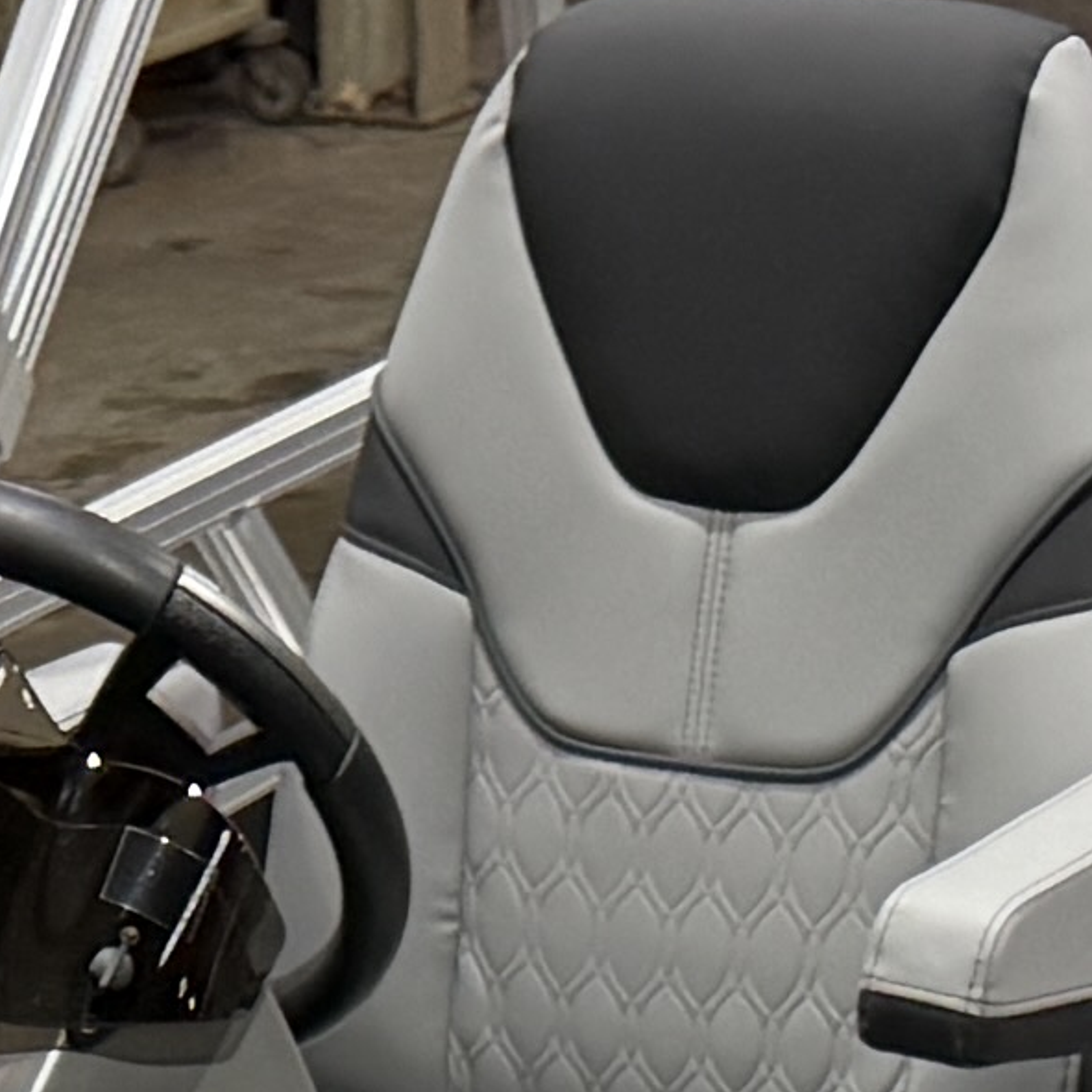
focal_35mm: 205
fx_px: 7317
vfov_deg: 7.5
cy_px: 3343
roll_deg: +2.9
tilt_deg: -32.2
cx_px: 4
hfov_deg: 8.5
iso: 100
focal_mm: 6.76
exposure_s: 1/120
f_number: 1.78
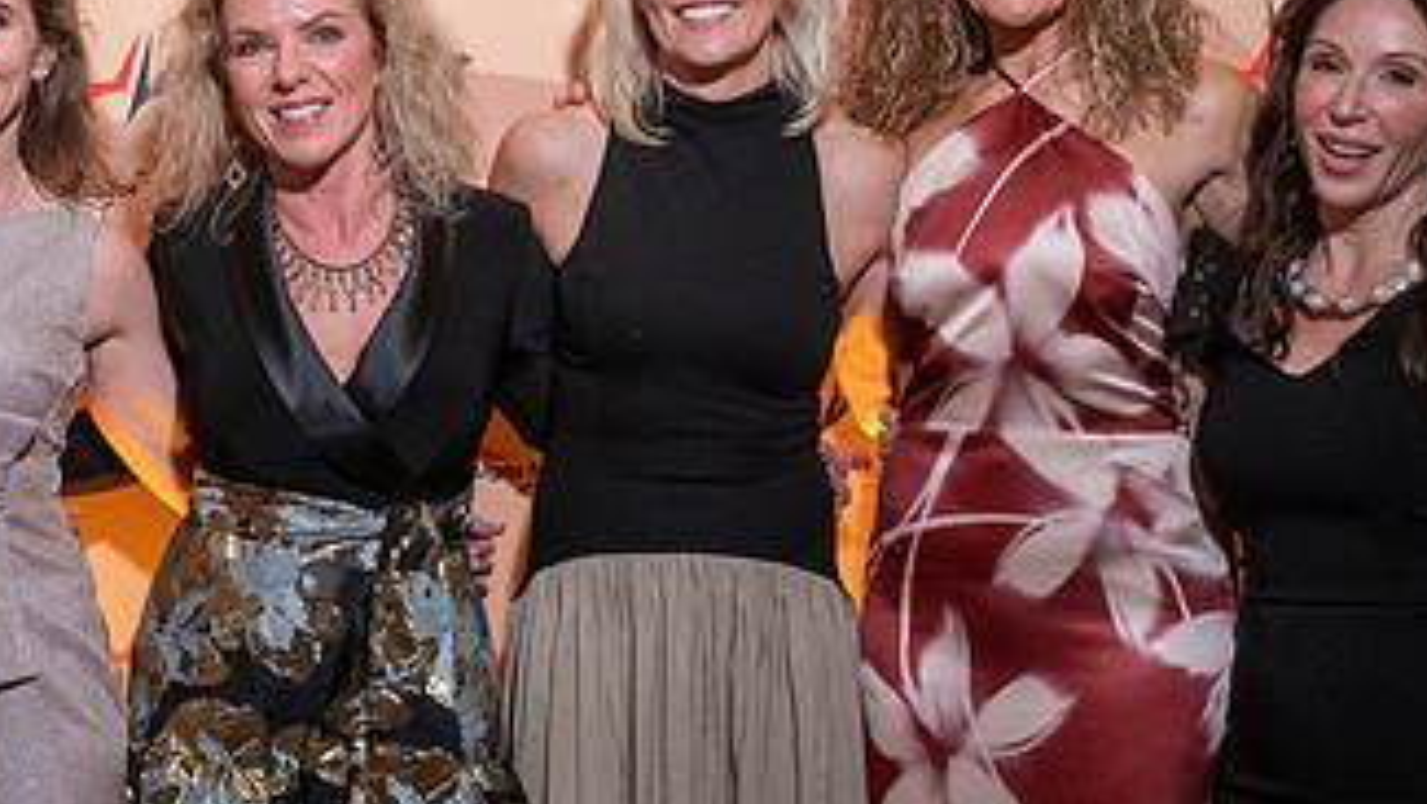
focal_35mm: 71
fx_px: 2687
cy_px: 321
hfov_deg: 29.5
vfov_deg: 17.0
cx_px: 439
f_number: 8
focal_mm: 38
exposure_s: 1/100
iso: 3200
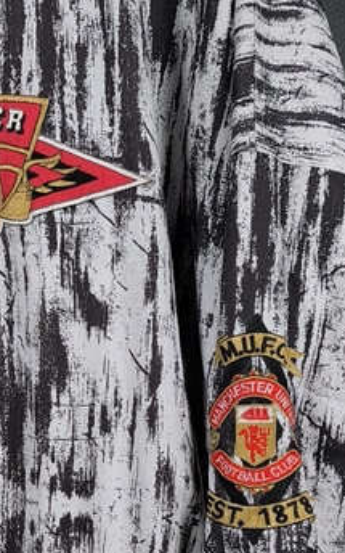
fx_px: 1279
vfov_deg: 24.0
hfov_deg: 14.8
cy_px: 437
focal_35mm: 85
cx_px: -77
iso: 400
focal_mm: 6.57
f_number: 1.6
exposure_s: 1/200
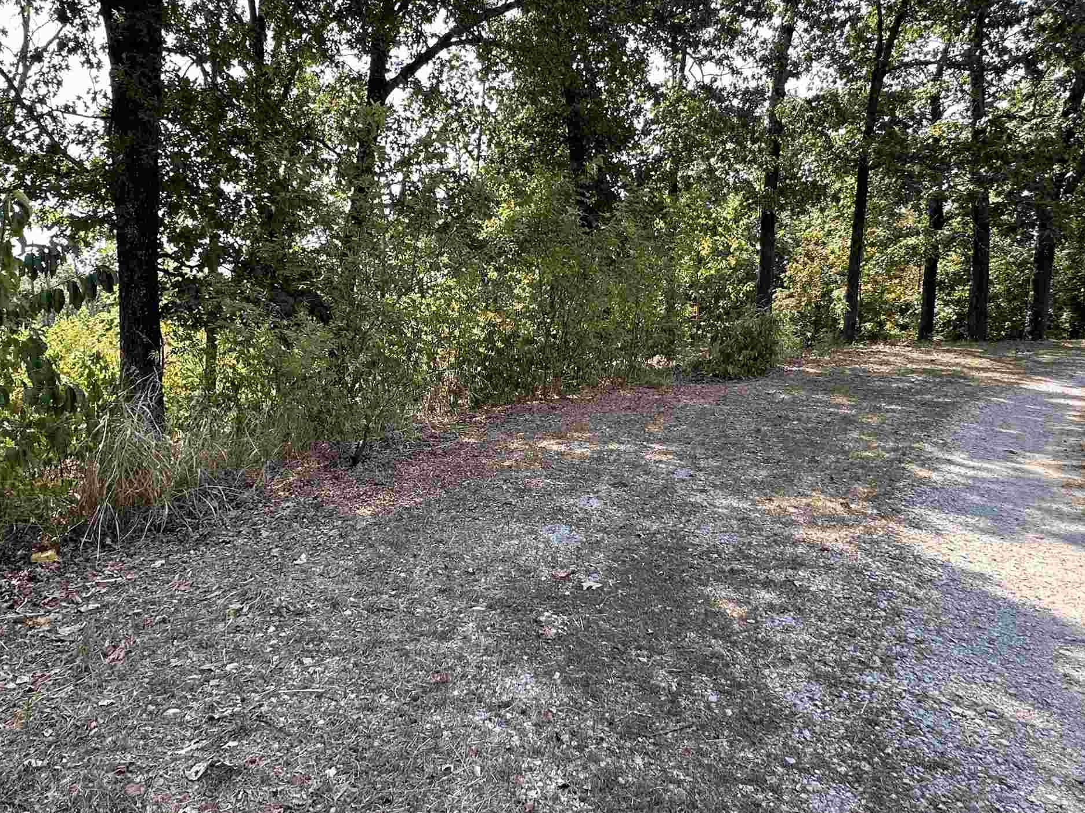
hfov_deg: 73.2
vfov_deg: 58.5
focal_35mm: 23
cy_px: 339
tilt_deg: -1.7
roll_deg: -1.1
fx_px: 721
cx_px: 440
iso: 40
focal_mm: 2.22
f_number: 2.2
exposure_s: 1/292
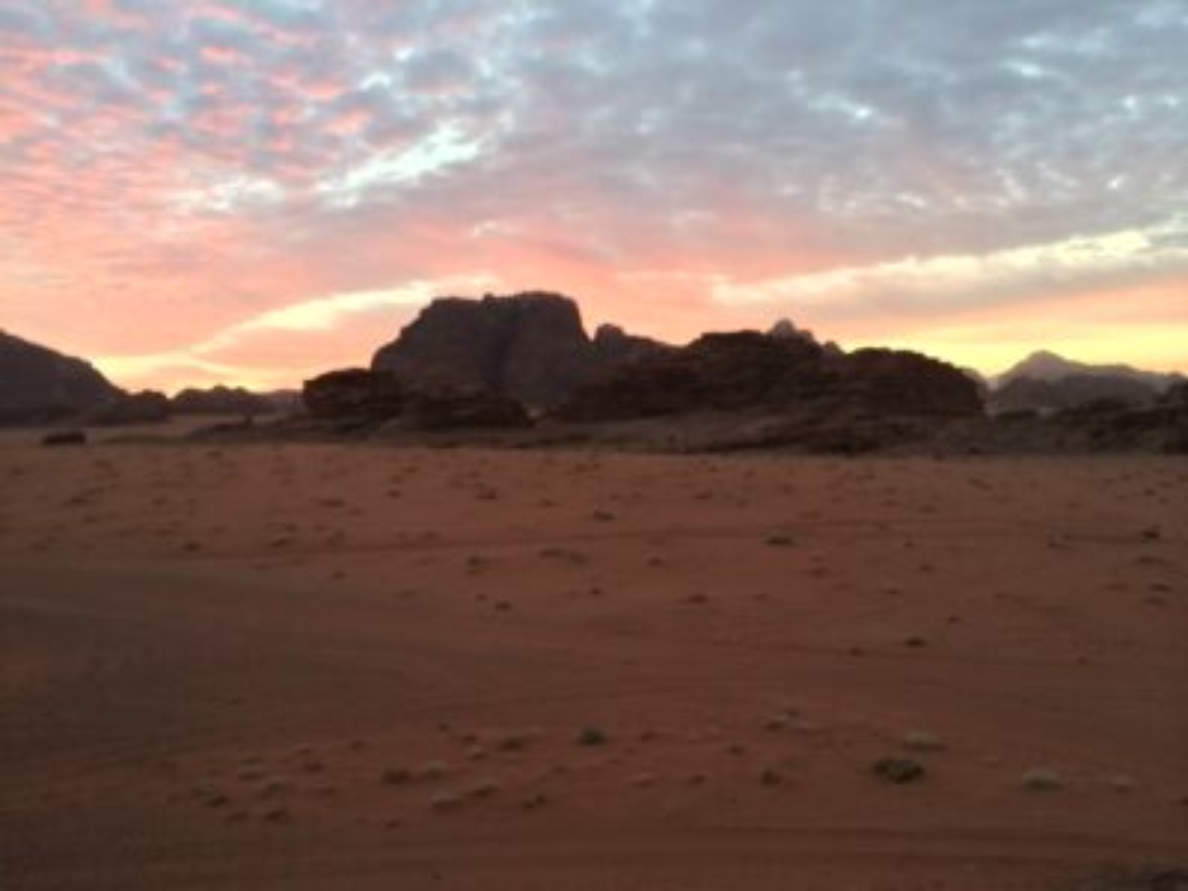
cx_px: 594
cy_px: 446
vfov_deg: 46.8
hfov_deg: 60.0
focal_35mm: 30
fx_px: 1030
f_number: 2.2
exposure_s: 1/30
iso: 160
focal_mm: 4.12
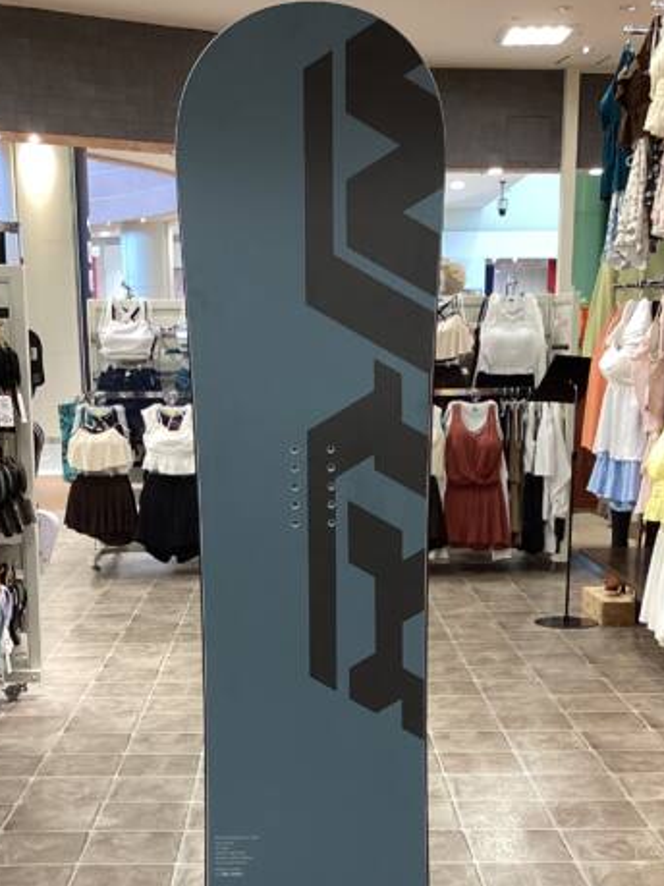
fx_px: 1382
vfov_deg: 34.6
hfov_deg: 27.0
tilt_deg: -15.0
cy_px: 687
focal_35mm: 54
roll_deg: -0.5
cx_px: 303
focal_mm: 3.3
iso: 100
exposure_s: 1/60
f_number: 2.4
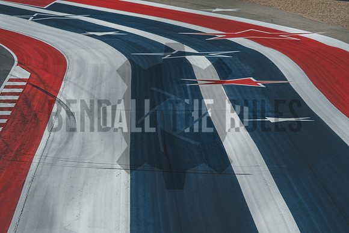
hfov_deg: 6.9
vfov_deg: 4.6
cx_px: 174
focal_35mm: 300
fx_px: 2909
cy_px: 116
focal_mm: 200
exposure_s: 1/50
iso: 160
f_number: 7.1
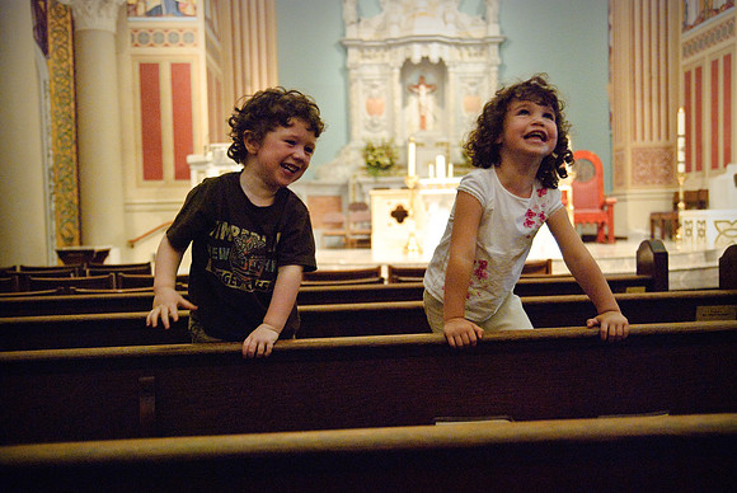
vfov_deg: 29.9
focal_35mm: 45
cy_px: 246
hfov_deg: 43.6
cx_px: 368
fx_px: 922
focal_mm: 30
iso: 1250
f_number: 2.8
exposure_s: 1/100
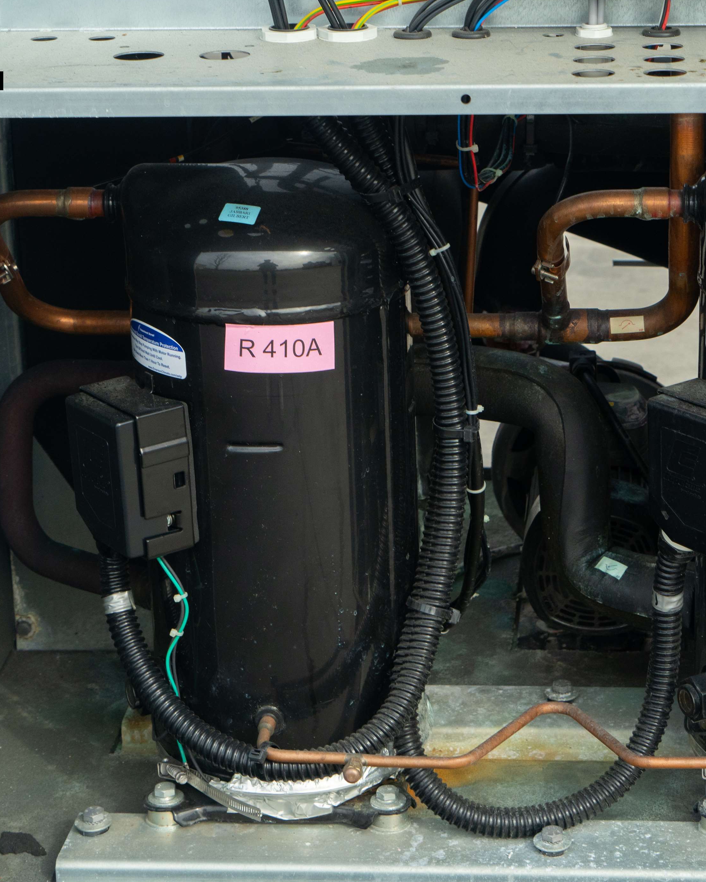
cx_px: 488
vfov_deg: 23.6
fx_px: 2116
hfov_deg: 18.9
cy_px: 441
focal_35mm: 81
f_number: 8
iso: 640
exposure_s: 1/125
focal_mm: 57
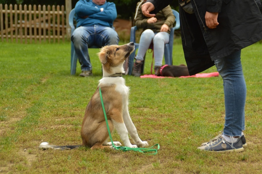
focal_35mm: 168
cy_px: 87
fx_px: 1221
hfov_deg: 12.2
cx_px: 131
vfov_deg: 8.2
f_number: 7.1
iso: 400
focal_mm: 112
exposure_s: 1/200
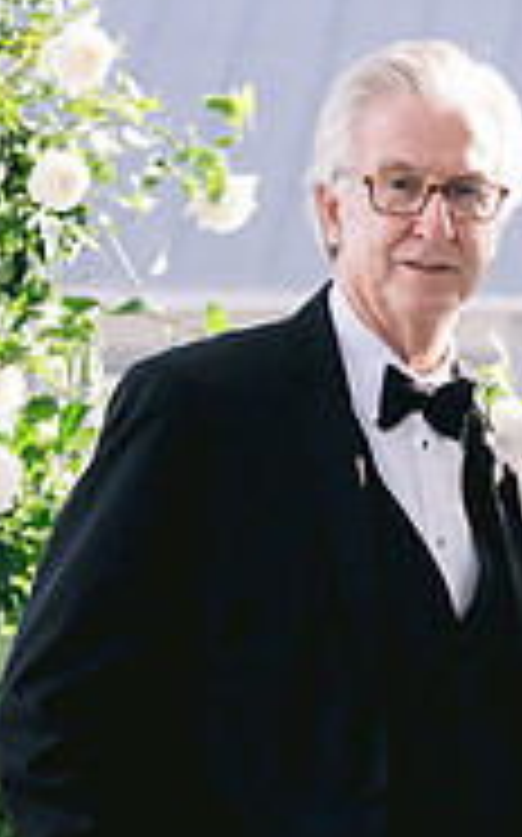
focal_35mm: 159
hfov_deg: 7.9
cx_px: 972
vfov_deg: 13.1
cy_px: 641
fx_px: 3625
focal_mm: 50
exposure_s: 1/640
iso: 200
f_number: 2.8
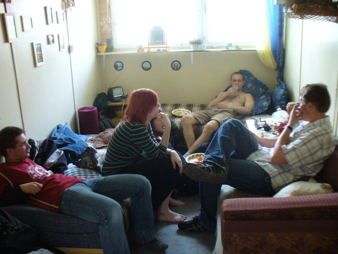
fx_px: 361
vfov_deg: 38.7
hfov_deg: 50.1
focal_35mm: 37
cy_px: 127
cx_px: 169
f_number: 2.8
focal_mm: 6.1
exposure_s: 1/8
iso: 200
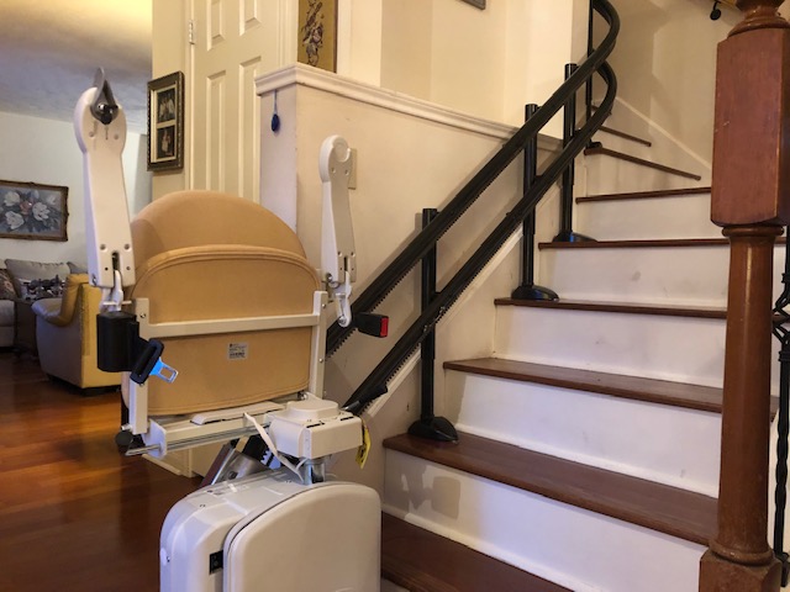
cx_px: 395
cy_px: 296
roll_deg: +0.1
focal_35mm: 28
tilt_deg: -4.0
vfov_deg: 49.7
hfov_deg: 63.4
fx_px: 639
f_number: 1.8
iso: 80
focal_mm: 3.99
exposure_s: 1/6
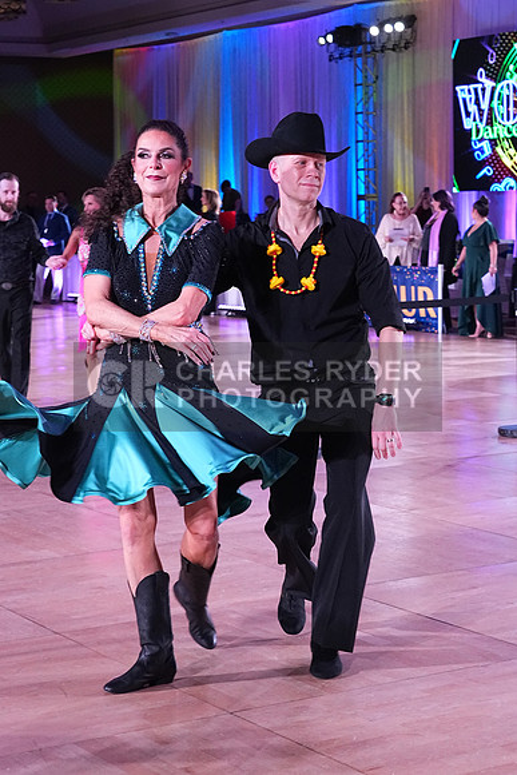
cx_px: 258
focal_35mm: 76
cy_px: 388
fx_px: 1636
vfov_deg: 26.6
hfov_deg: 18.0
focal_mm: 51
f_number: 5.6
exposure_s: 1/250
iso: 3200
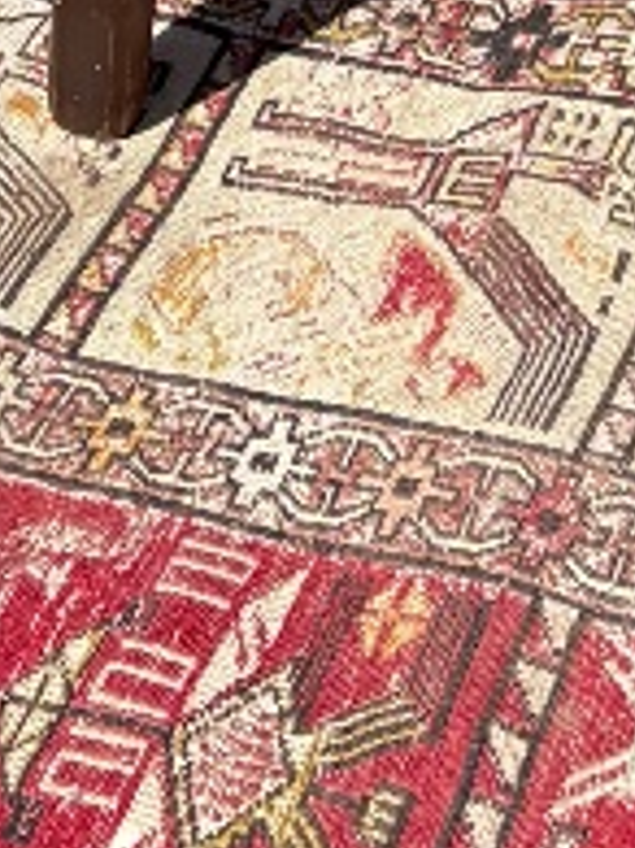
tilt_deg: -22.1
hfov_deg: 9.3
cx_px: 426
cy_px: -1161
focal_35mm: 160
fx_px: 3918
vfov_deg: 10.6
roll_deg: +2.4
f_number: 1.6
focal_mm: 5.96
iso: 50
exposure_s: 1/4065
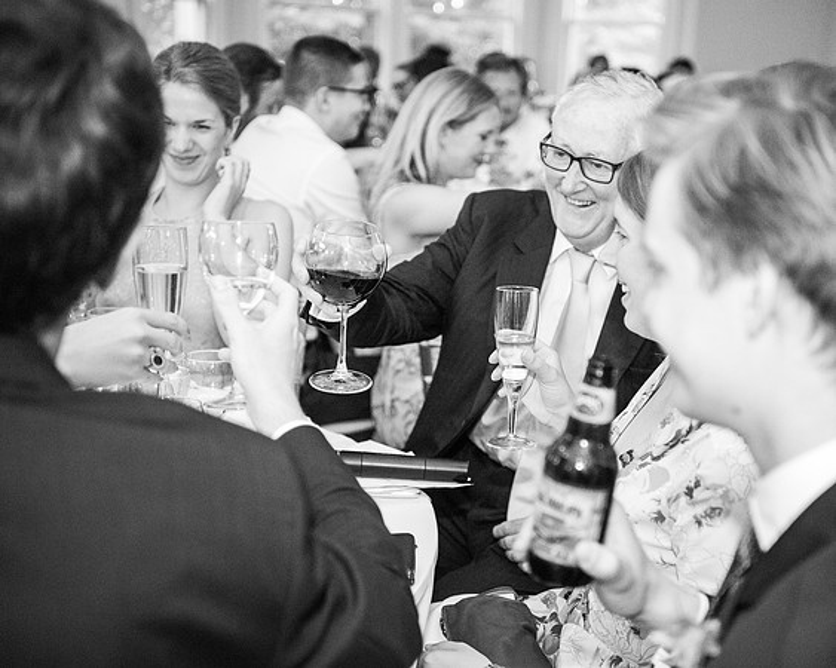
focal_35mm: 57
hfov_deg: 32.8
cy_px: 329
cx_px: 509
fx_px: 1414
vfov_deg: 26.6
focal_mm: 50
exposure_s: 1/200
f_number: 2.8
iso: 2500
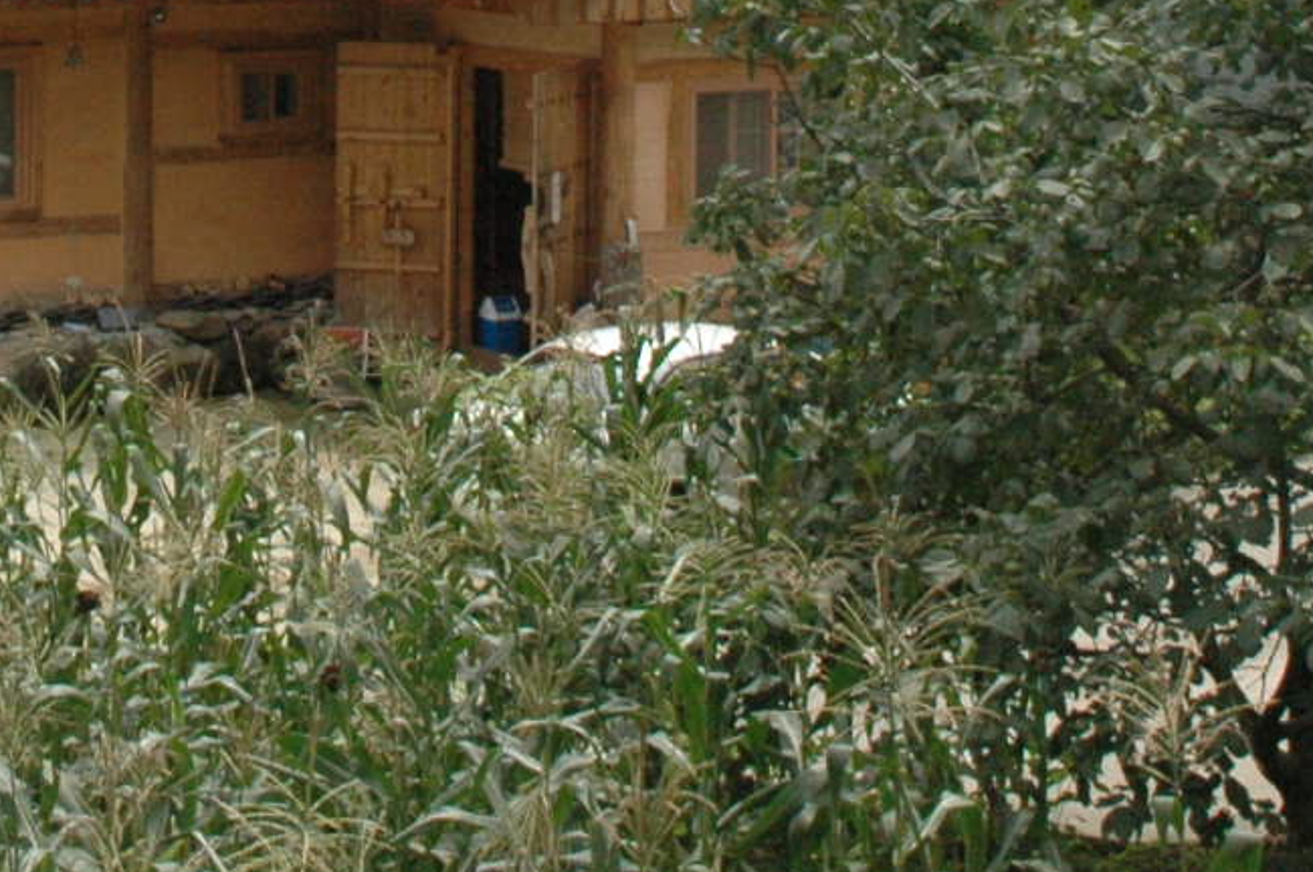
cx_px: 188
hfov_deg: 21.5
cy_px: -361
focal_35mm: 93
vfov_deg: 13.9
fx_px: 3388
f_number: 14
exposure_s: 1/500
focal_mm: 18
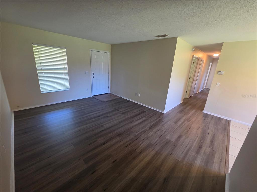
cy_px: 96
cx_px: 128
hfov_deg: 106.2
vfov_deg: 89.9
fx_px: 97
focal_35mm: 13
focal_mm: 2.2
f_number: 2.2
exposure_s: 1/60
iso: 250
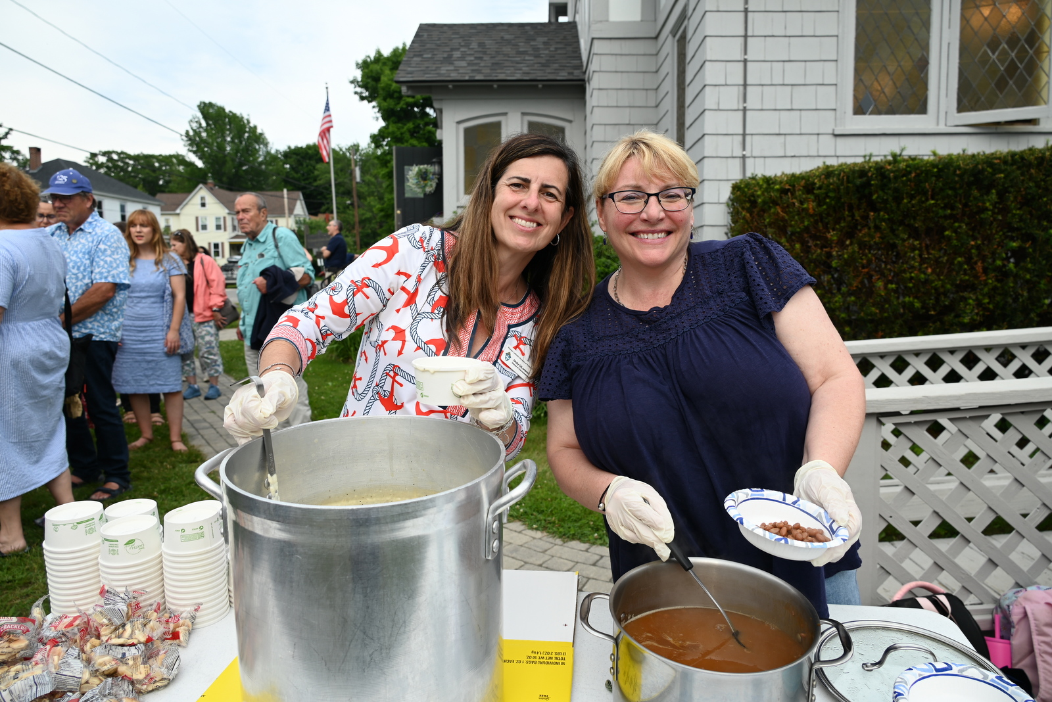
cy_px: 351
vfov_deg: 53.2
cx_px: 526
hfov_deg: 73.7
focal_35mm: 24
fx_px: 702
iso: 100
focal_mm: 24
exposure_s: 1/200
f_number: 5
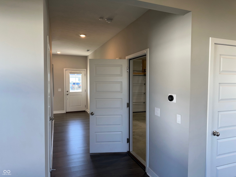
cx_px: 118
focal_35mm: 24
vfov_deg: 56.8
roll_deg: -0.4
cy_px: 88
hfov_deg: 71.6
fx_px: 164
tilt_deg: -2.5
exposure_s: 1/120
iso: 100
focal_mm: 6.86
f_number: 1.78
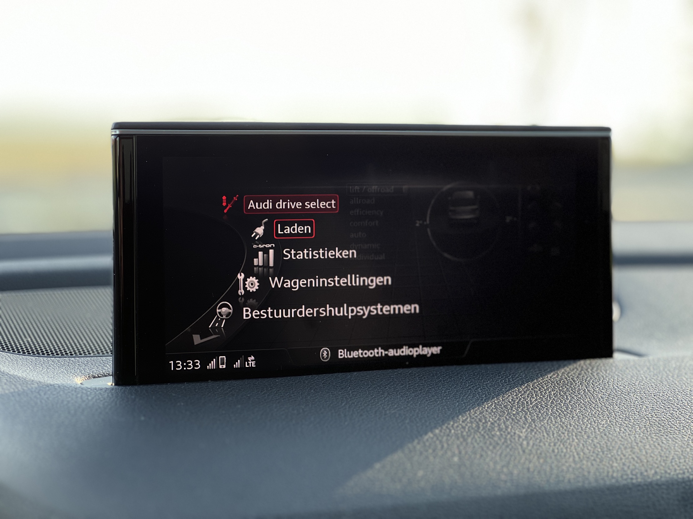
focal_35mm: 77
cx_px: 346
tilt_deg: -4.5
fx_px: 1541
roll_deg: -1.1
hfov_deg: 25.3
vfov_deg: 19.1
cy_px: 260
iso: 160
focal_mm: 9
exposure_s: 1/121
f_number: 2.8
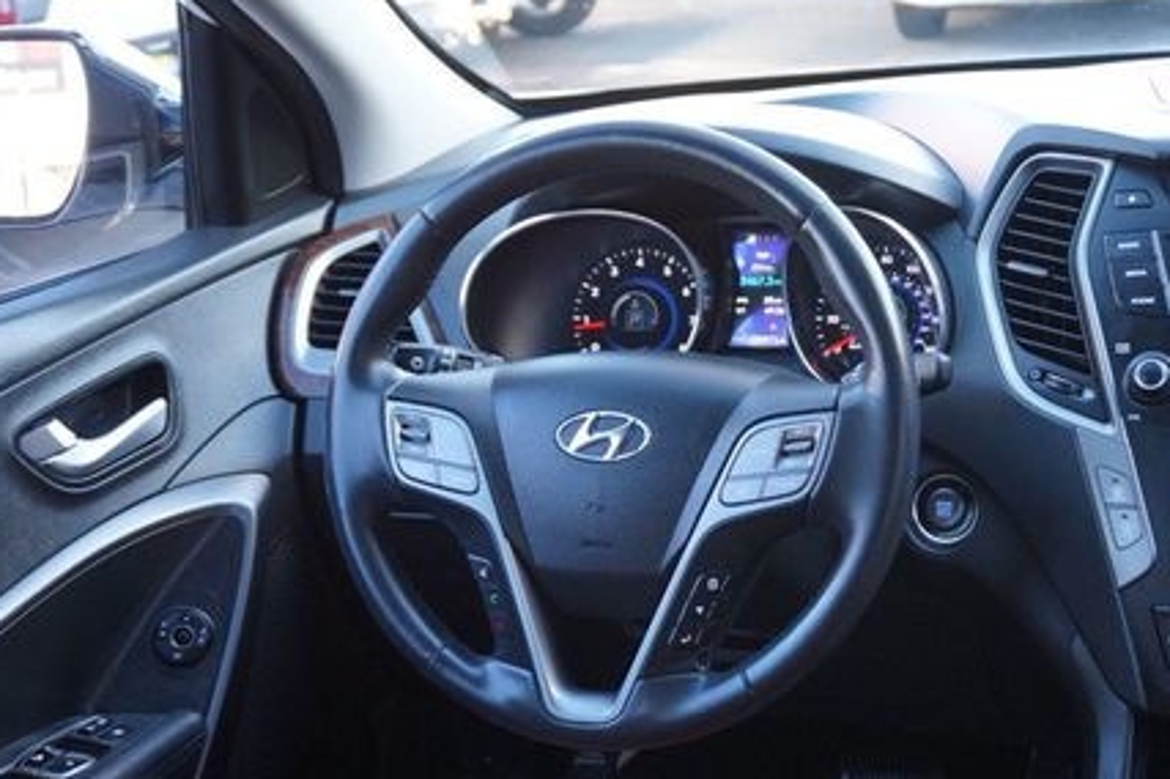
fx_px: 1681
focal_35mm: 52
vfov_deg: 26.0
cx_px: 819
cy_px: 464
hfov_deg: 37.8
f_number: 4.5
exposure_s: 1/60
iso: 800
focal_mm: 23
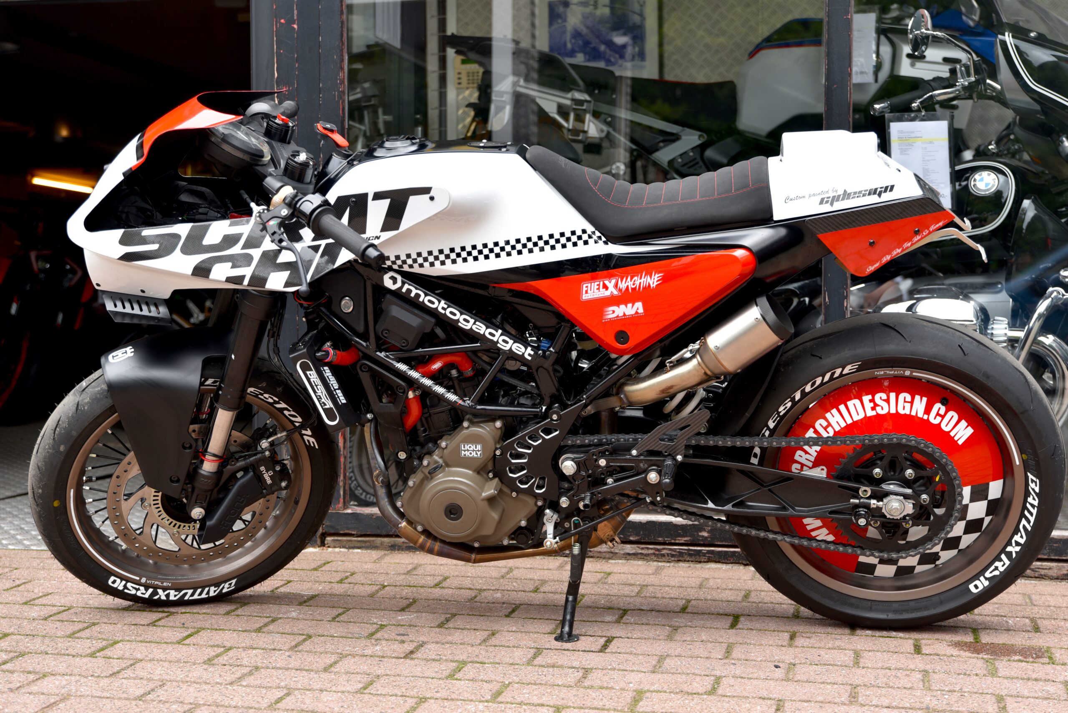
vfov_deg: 27.0
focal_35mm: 50
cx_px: 534
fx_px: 1484
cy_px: 356
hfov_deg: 39.6
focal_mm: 50
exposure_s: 1/60
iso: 100
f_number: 4
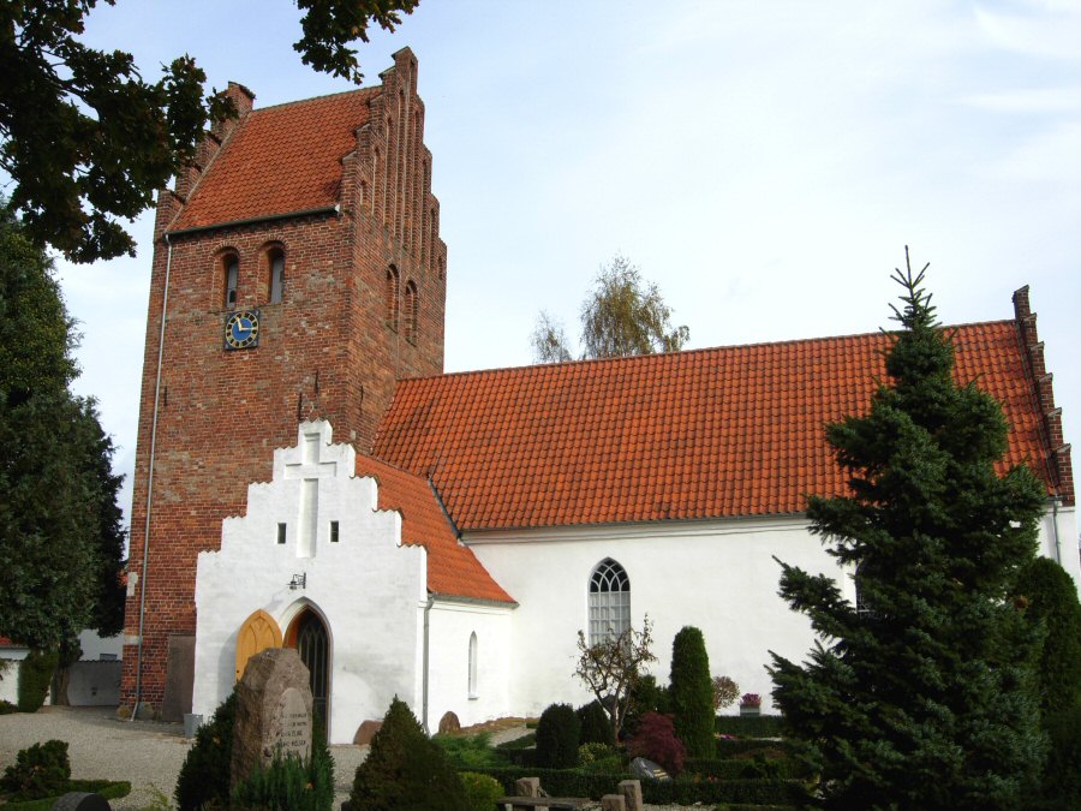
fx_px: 1124
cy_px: 406
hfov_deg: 51.4
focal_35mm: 36
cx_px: 540
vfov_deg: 39.7
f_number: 5.4
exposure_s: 1/322
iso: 50
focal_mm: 7.5
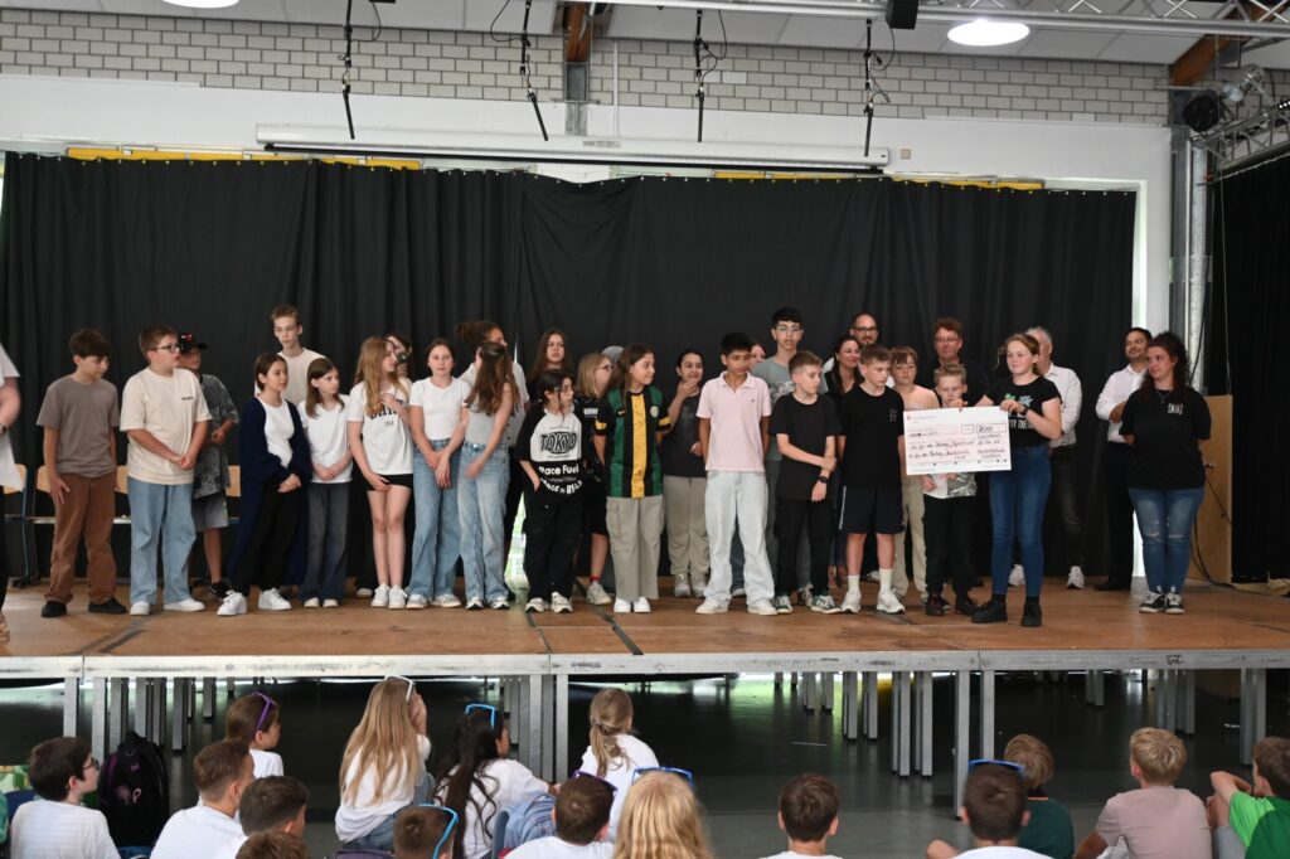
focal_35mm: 39
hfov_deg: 49.6
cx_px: 645
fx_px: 1397
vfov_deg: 34.2
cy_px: 430
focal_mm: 26
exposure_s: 1/40
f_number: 4.5
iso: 720
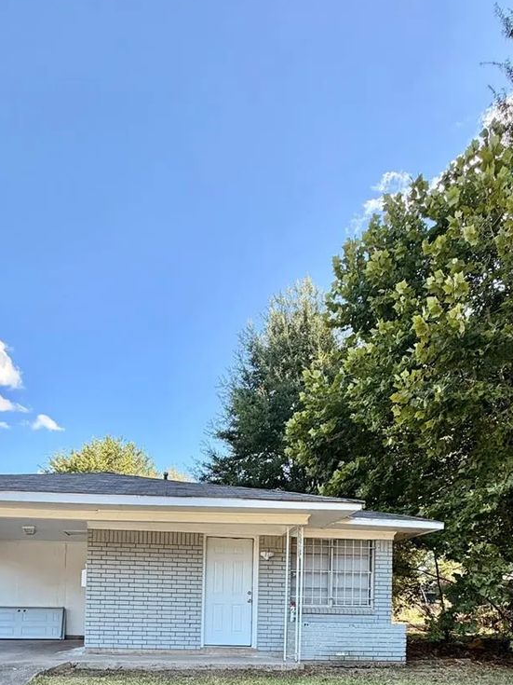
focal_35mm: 26
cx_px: 208
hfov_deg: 52.7
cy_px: 608
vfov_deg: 58.3
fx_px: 514
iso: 50
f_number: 2.2
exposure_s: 1/502
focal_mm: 2.22
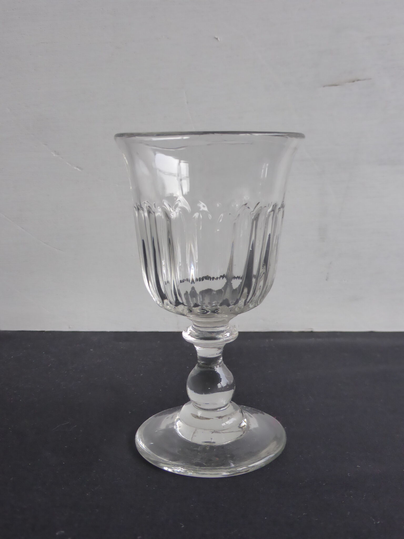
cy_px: 270
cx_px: 202
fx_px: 607
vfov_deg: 47.9
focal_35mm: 39
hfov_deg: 36.8
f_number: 3.9
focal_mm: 6.9
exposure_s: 1/60
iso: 400
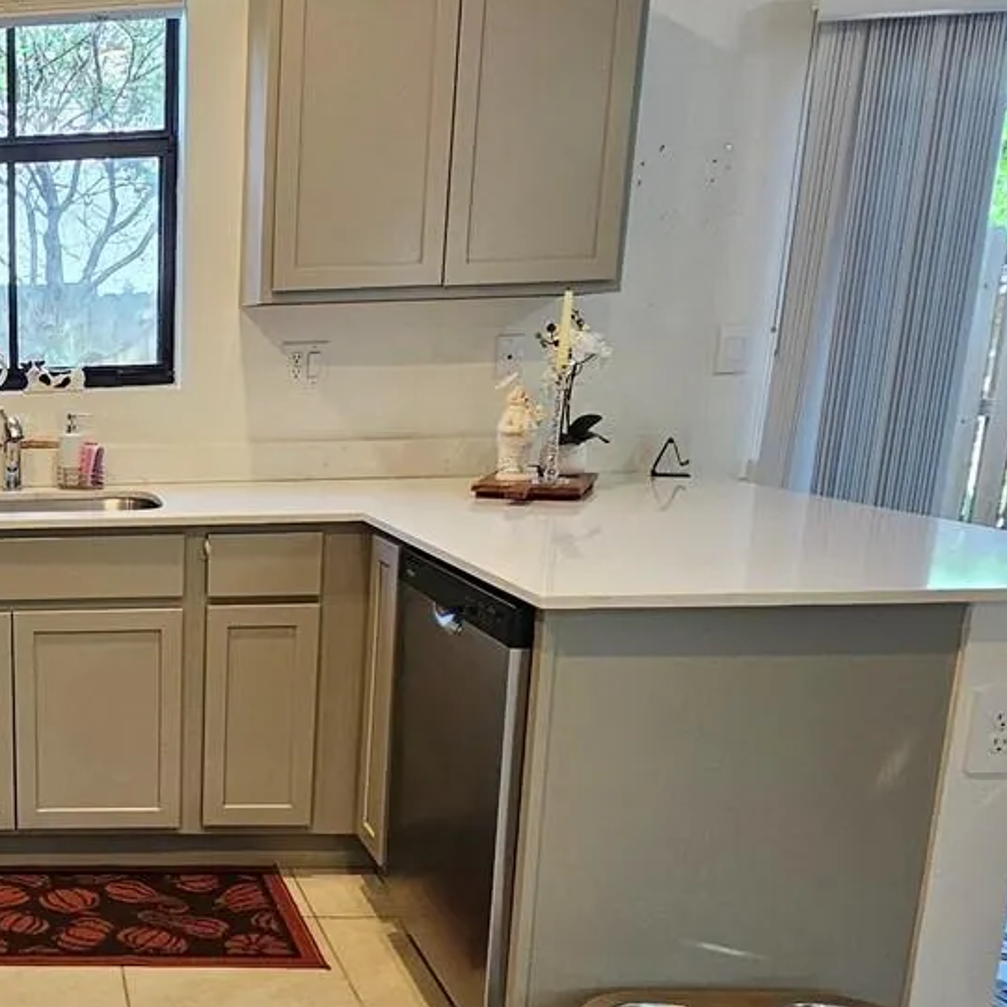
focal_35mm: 34
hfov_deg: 39.9
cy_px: 651
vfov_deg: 47.8
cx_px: -86
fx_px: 1119
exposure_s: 1/60
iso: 160
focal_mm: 2.2
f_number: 2.2
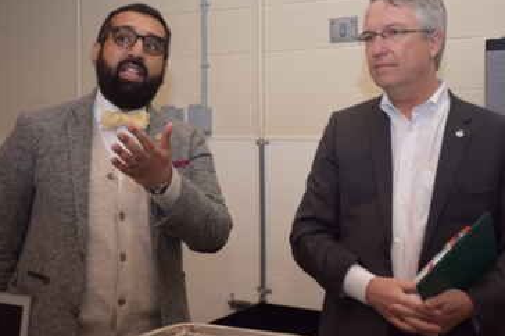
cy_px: 156
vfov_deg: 24.1
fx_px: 785
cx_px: 272
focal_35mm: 56
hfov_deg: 35.7
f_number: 4.5
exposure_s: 1/80
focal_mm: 34
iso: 800
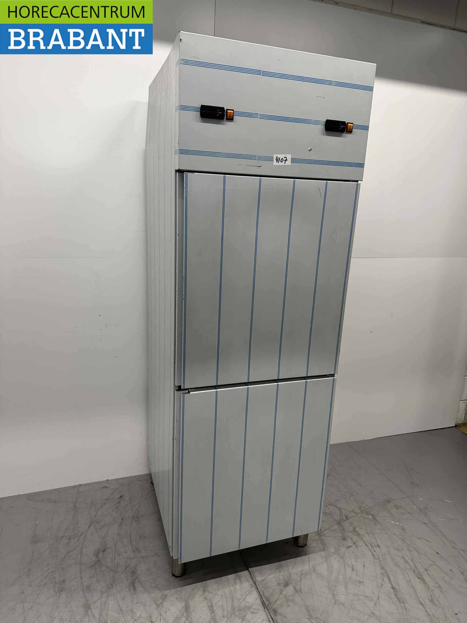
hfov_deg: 56.8
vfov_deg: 71.6
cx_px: 234
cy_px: 312
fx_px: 432
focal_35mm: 24
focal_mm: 6.86
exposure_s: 1/50
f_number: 1.78
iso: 125
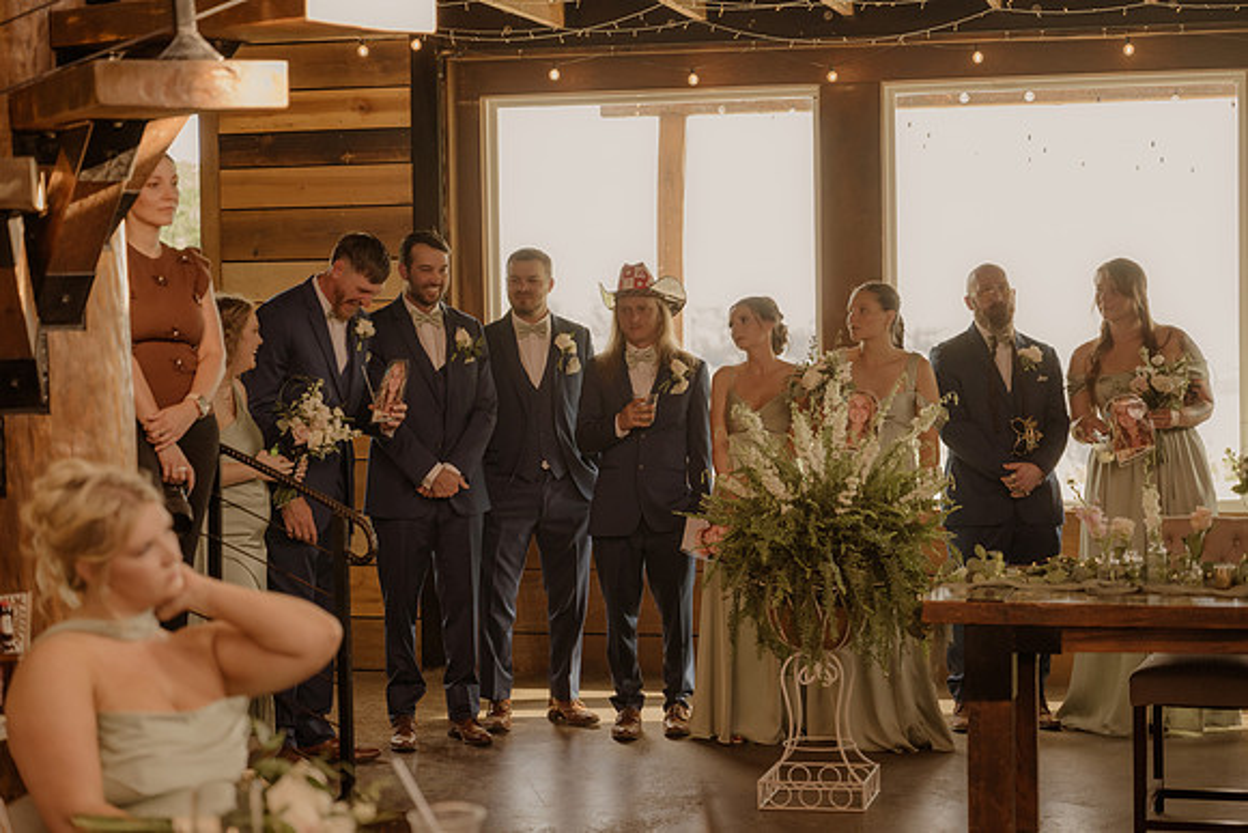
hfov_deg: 28.8
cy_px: 416
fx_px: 2427
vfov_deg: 19.5
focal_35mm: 70
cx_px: 624
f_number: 2.8
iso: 1000
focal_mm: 70
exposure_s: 1/200
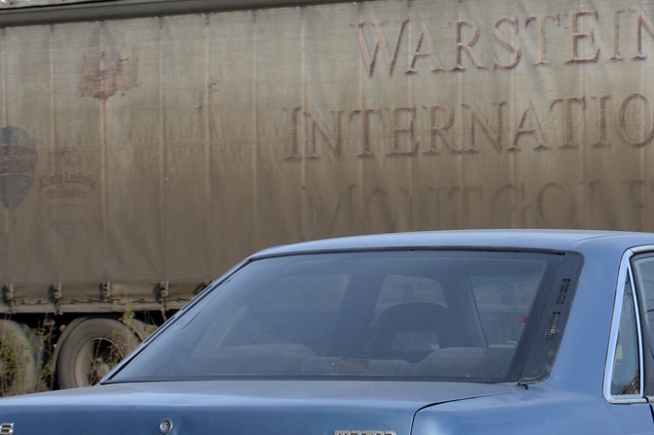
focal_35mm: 147
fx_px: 2669
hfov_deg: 13.9
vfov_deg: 9.3
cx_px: 503
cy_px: 368
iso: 200
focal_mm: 44
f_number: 8
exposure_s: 1/200
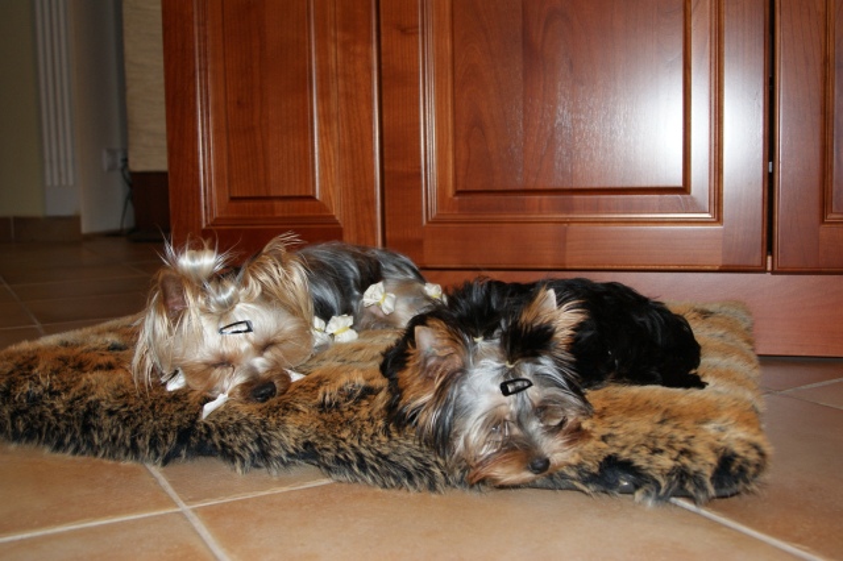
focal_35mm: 39
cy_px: 280
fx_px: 913
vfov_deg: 34.2
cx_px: 422
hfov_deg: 49.6
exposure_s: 1/60
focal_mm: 26
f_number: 5.6
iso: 400
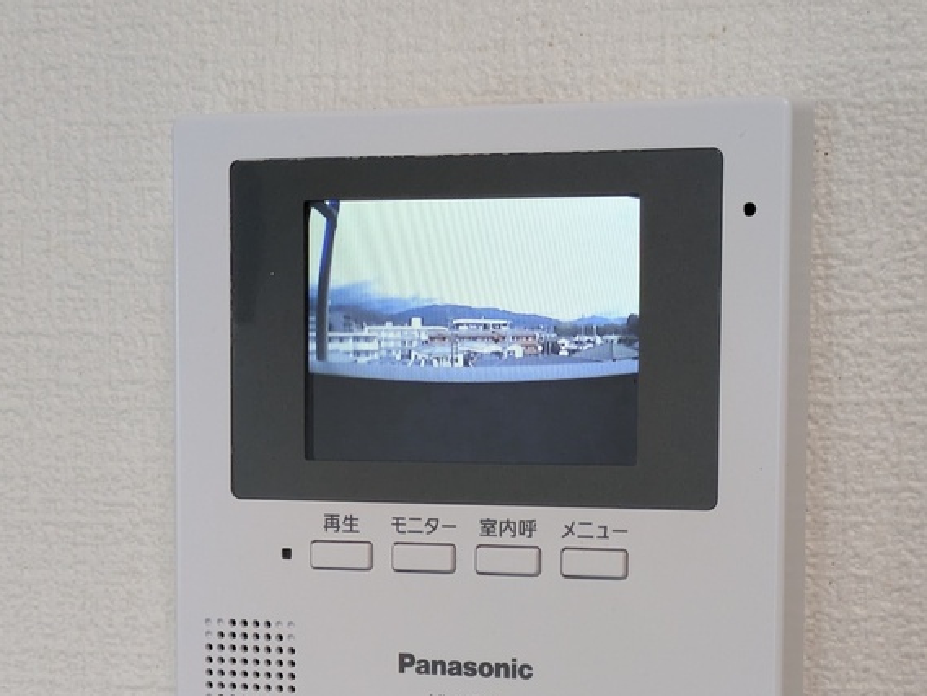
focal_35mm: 86
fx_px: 2304
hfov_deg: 22.7
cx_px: 502
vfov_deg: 17.0
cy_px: 557
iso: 76
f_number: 1.89
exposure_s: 1/120
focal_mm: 5.43
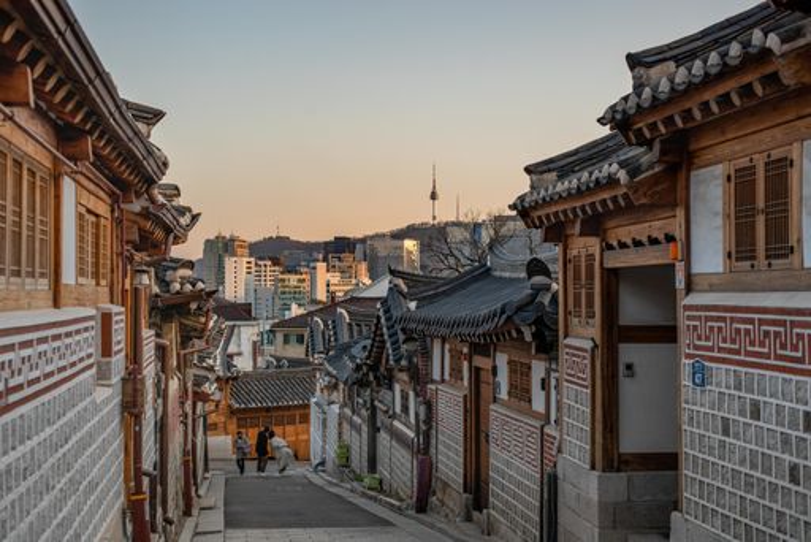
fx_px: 1127
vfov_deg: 27.0
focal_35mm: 50
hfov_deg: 39.6
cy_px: 271
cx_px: 406
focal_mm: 50
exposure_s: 1/250
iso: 100
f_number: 4
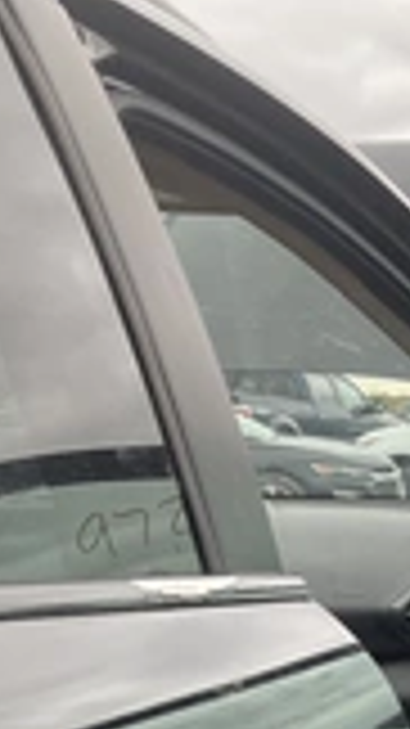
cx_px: 775
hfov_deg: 13.6
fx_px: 1509
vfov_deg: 26.2
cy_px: 670
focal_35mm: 78
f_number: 1.8
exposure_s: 1/248
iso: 25
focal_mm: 3
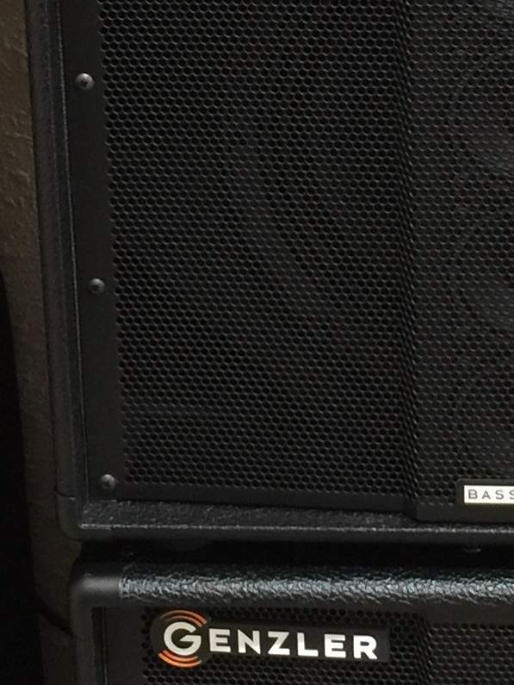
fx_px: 2354
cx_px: 379
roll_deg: +0.2
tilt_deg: -17.0
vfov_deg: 16.0
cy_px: -83
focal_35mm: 119
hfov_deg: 12.4
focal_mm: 4.15
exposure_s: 1/4
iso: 80
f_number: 2.2
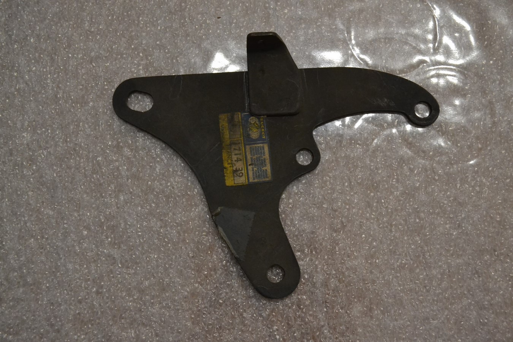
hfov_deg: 41.1
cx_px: 256
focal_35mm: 48
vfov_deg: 28.1
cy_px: 171
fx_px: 684
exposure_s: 1/60
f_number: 4.8
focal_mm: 32
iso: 2800
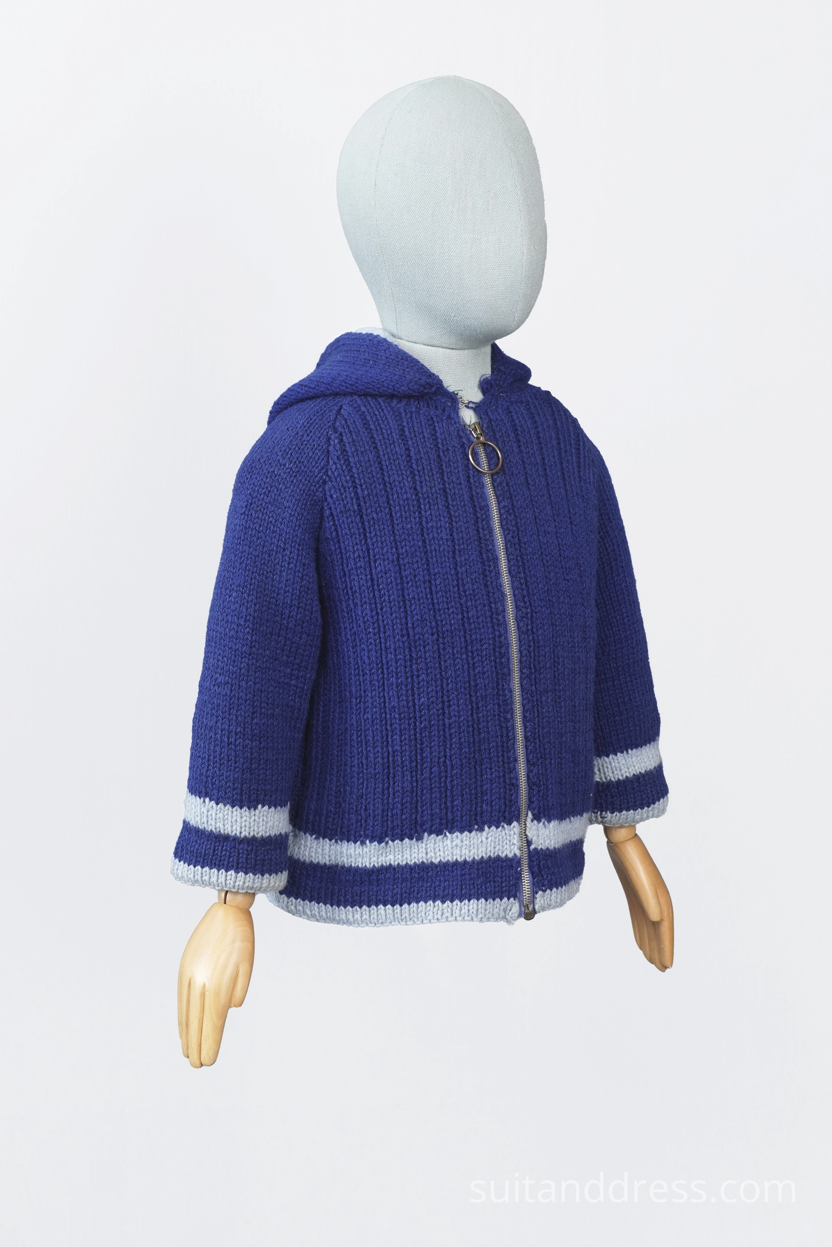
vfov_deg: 41.1
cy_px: 624
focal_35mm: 48
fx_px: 1664
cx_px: 416
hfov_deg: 28.1
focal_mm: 32
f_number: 5.6
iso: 320
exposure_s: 1/60
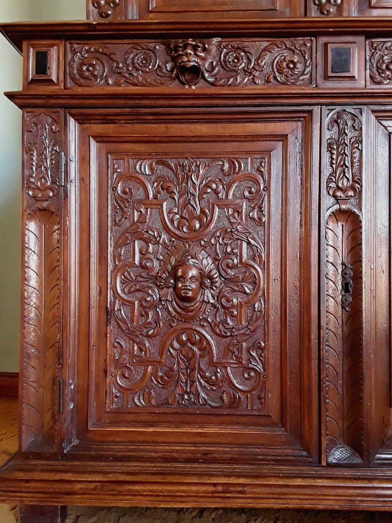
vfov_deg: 56.8
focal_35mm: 32
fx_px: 483
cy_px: 274
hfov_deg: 44.1
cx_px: 187
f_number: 1.9
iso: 200
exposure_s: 1/17
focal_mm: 2.91
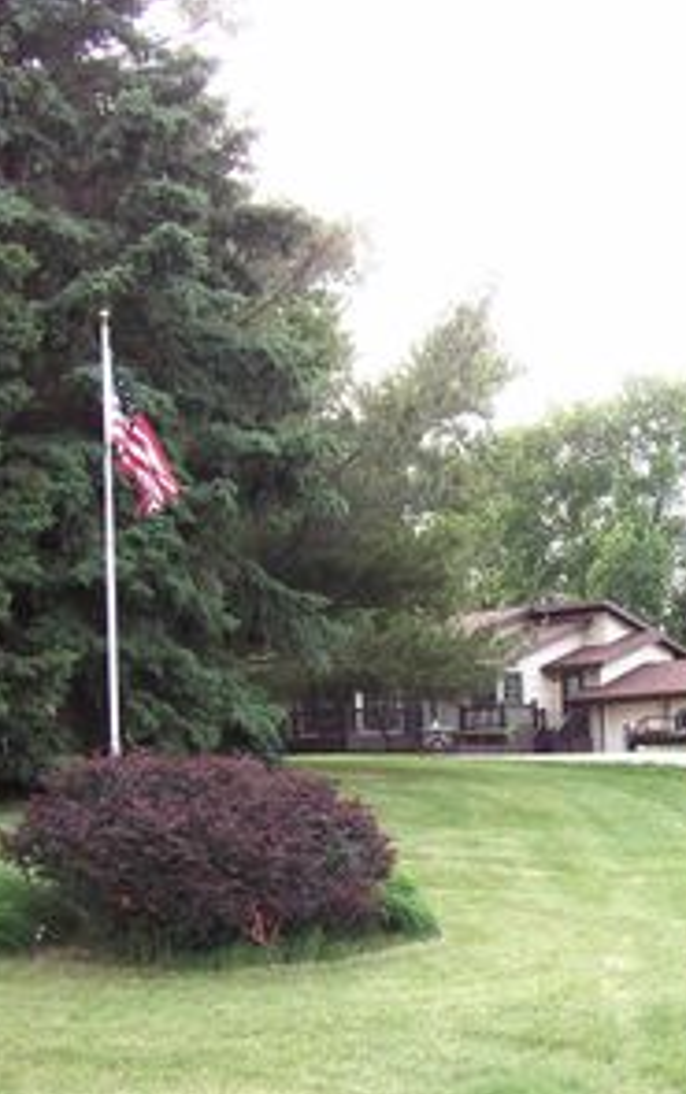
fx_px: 2089
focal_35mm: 70
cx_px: 601
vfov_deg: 29.2
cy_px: 692
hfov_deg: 18.4
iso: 100
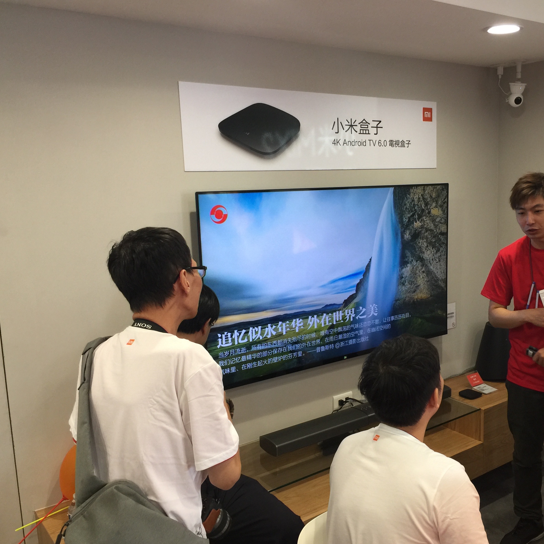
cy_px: 276
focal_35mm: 35
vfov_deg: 47.2
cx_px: 361
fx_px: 622
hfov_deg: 46.5
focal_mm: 4.15
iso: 50
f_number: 2.2
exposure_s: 1/30
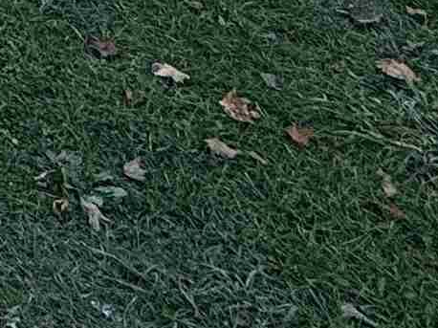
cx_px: -513
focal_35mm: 94
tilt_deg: +5.3
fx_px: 1189
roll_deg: +0.4
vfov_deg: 10.6
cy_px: -675
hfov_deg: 15.3
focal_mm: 2.22
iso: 40
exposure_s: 1/646
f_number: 2.2
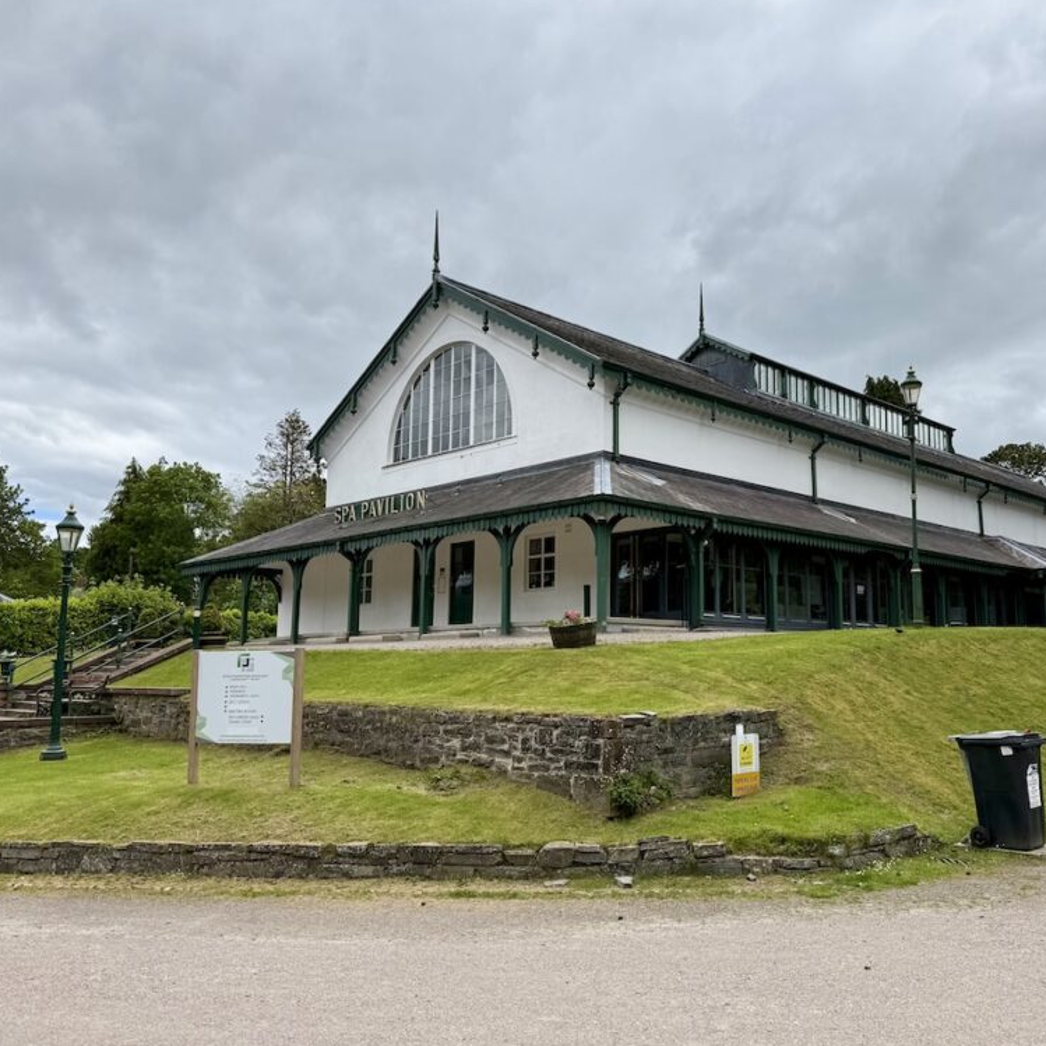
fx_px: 991
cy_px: 526
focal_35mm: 29
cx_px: 651
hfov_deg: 55.0
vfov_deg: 55.6
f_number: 1.78
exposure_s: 1/4673
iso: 80
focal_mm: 6.76
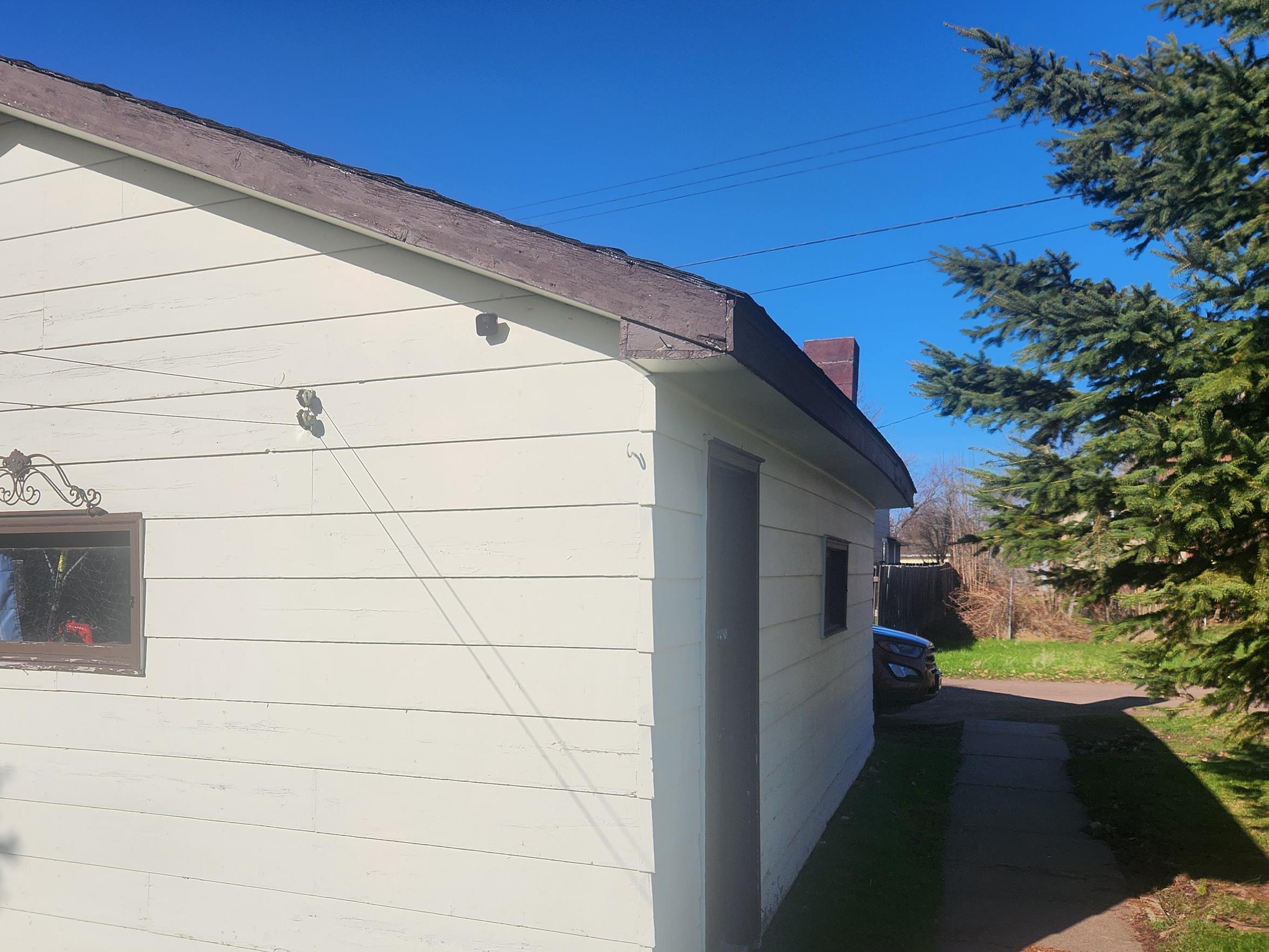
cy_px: 589
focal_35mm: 30
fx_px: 1100
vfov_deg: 46.4
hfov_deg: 58.9
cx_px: 449
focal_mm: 5.4
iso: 20
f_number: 1.8
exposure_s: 1/3493
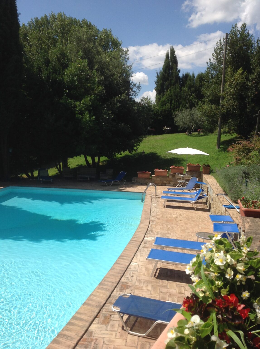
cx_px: 130
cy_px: 174
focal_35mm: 35
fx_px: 351
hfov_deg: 40.6
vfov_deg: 52.7
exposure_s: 1/2747
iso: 64
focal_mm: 4.28
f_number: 2.4
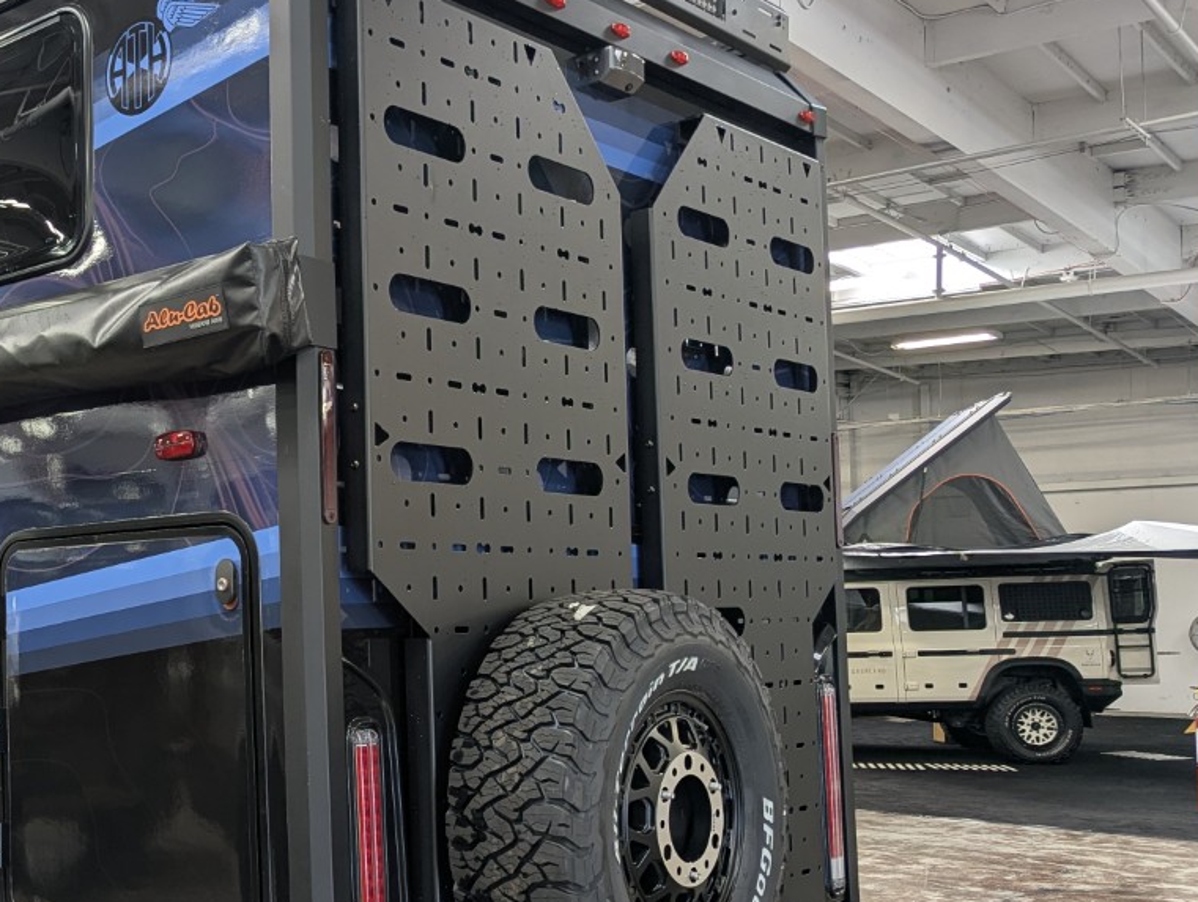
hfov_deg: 40.4
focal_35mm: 44
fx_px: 1525
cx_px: 171
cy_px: 542
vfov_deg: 32.9
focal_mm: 6.81
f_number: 1.85
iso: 54
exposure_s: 1/38.6
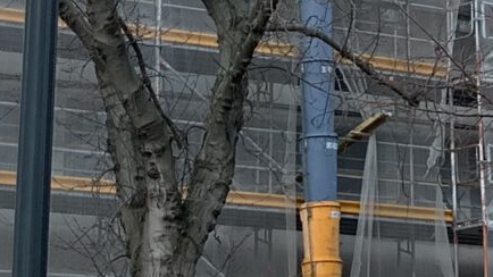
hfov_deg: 12.8
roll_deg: +1.7
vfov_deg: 6.7
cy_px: -501
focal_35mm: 167
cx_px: 443
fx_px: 2183
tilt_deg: +26.2
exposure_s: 1/558
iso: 25
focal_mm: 4.25
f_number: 1.8
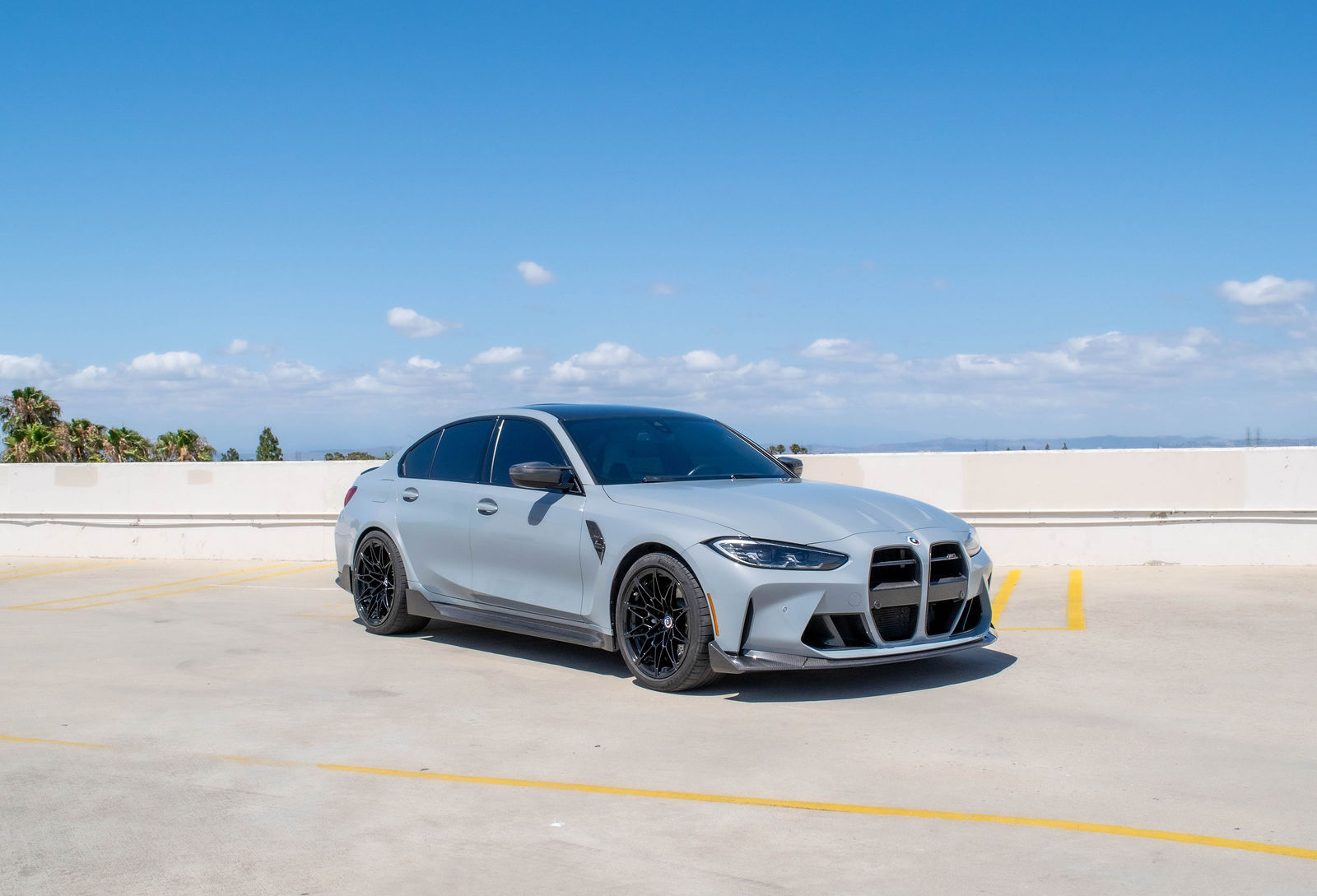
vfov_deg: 35.6
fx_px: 1395
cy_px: 448
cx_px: 645
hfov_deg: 50.5
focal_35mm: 38
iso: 400
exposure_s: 1/2000
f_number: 8
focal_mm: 24
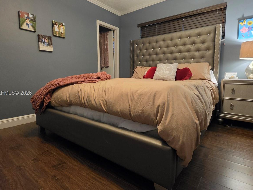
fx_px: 132
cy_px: 93
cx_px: 139
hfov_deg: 87.5
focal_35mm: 18
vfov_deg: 71.6
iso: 800
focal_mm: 2.2
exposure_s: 1/60
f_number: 1.9
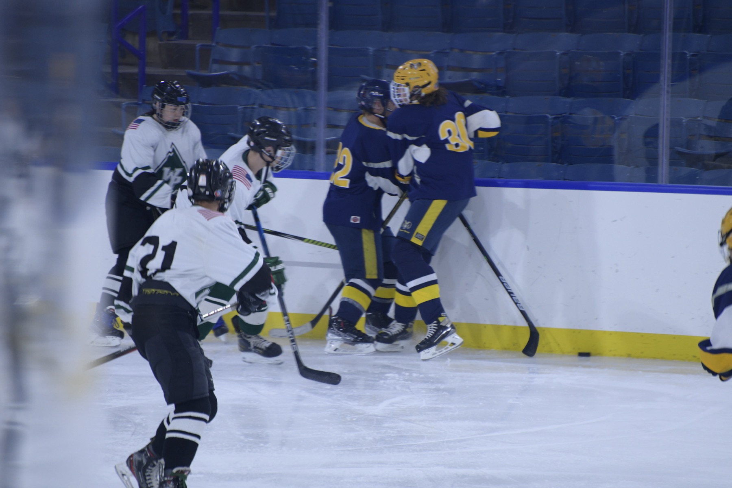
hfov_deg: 6.9
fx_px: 6100
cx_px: 366
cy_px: 244
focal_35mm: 300
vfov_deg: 4.6
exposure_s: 1/320
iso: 1600
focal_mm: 300
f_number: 5.6
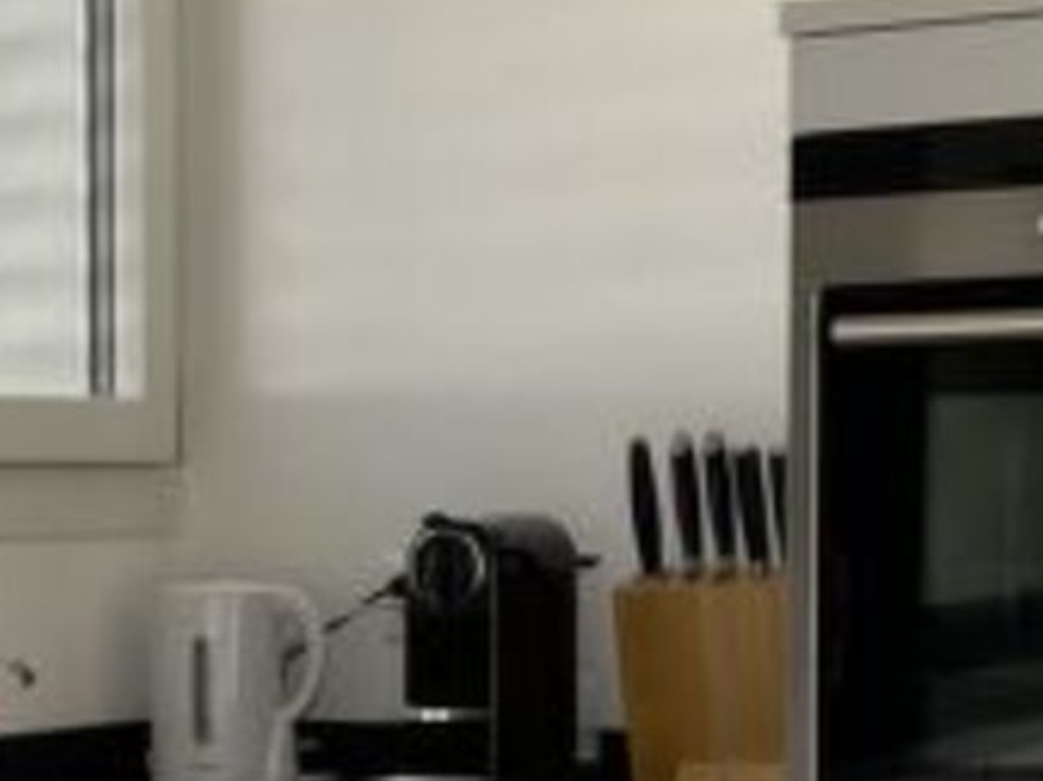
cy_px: 770
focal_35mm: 116
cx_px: -36
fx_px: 3494
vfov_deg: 12.6
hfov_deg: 16.6
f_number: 1.6
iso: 32
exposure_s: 1/141
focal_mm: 4.2
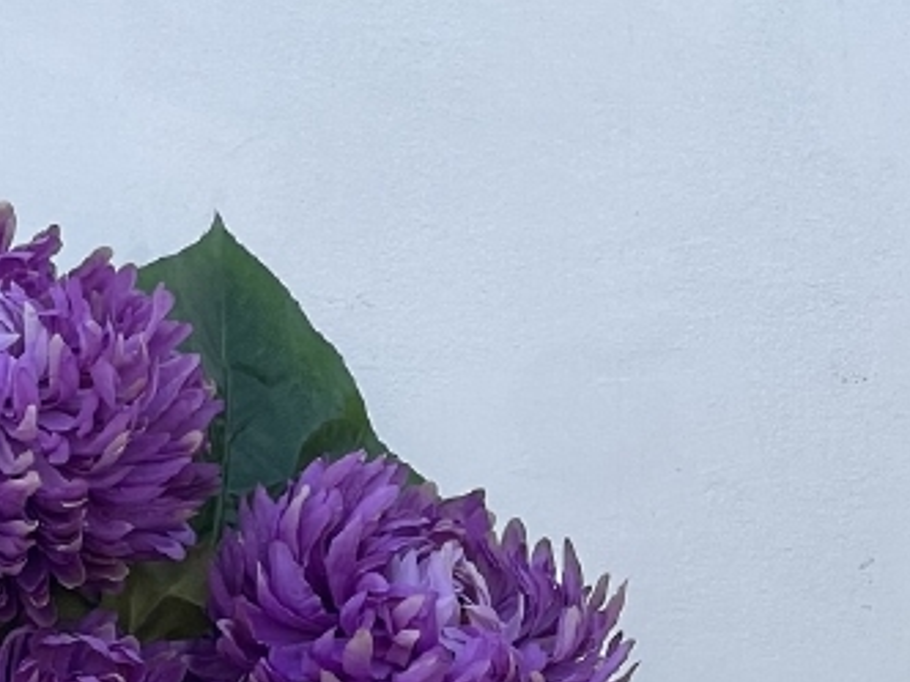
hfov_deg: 8.5
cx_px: -225
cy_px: 1356
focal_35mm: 231
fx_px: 6073
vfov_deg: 6.3
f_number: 2.2
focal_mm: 7.5
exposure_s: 1/257
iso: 20
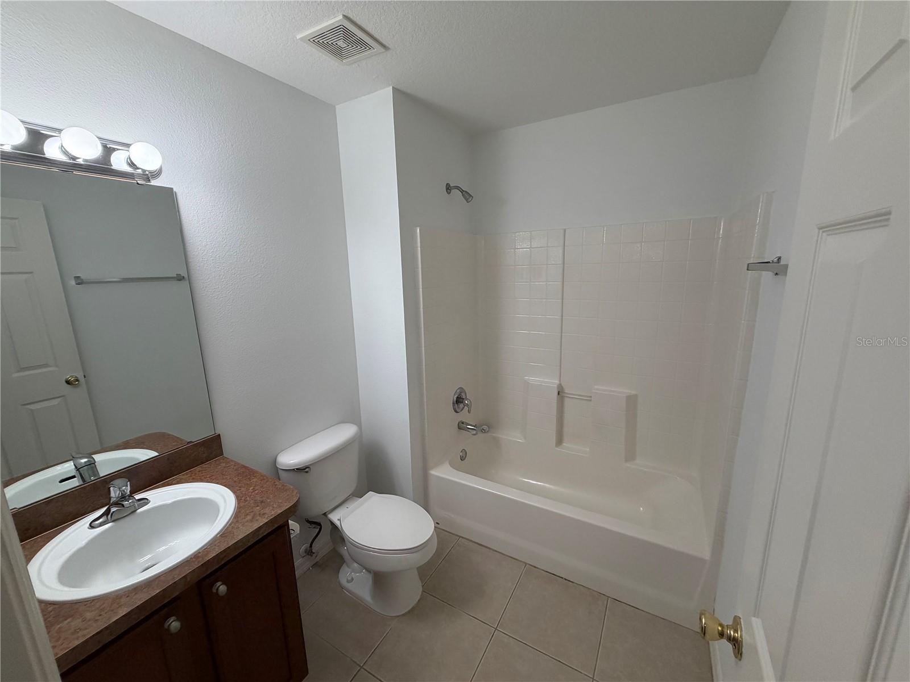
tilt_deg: -10.6
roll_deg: +1.5
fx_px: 368
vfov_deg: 85.7
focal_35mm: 14
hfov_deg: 102.1
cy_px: 341
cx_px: 455
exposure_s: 1/120
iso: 200
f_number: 2.2
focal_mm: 2.22
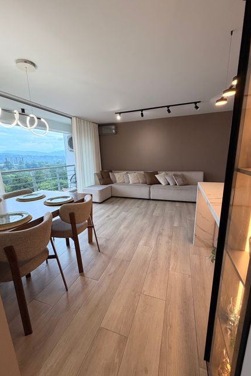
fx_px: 157
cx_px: 123
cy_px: 191
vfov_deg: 100.4
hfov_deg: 77.4
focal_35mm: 15
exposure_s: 1/120
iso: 160
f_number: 2.2
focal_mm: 2.22
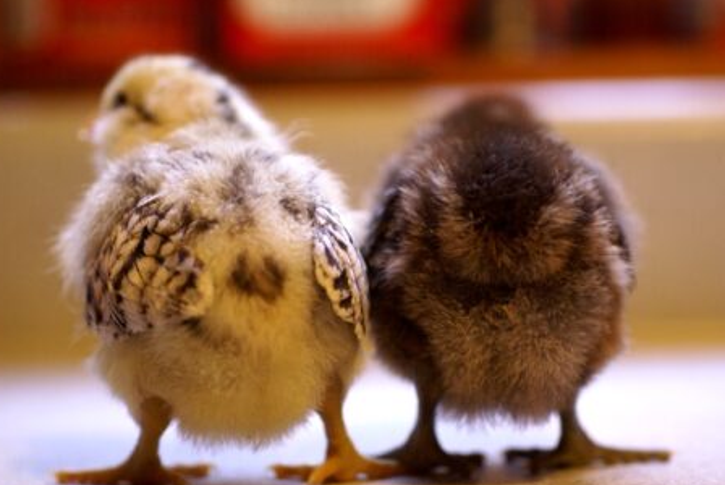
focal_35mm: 87
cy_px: 244
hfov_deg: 23.3
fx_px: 1754
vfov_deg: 15.8
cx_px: 372
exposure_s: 1/20
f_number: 3.2
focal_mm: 50
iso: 400
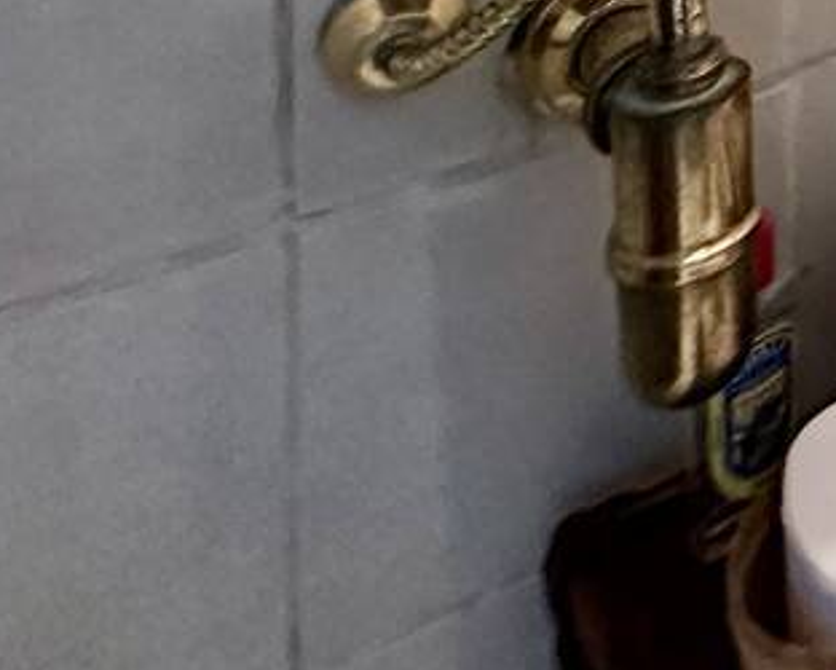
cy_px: -619
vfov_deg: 17.9
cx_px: 1554
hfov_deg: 20.2
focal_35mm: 63
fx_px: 1560
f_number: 2.2
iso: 640
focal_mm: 2.22
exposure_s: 1/60
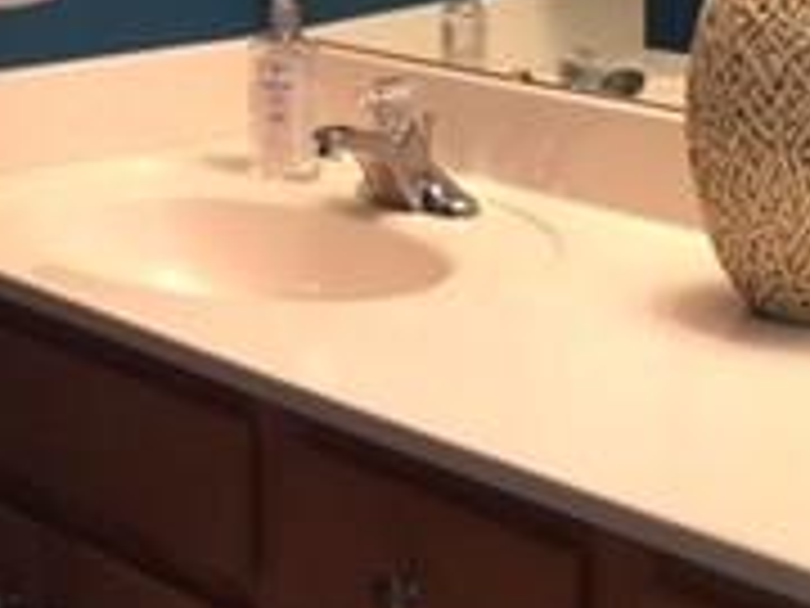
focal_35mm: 103
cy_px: 90
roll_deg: +2.0
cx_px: 140
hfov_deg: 18.9
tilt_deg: -11.3
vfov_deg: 14.3
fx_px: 2410
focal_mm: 4.15
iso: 125
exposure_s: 1/30
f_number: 2.2
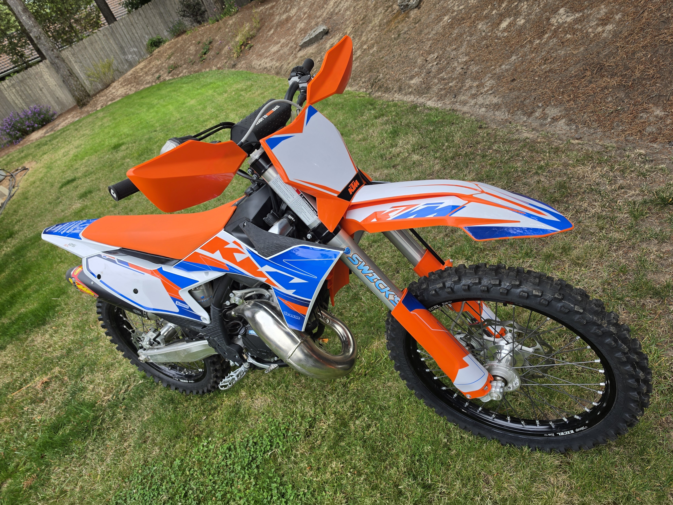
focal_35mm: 23
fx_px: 447
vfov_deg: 58.9
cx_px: 336
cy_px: 252
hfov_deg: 73.9
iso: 20
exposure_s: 1/359
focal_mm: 6.5
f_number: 1.4
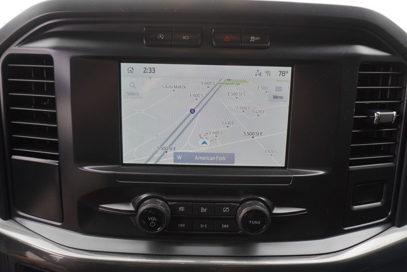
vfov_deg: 53.2
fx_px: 271
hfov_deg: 73.7
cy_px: 136
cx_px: 204
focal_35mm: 24
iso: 100
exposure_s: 1/60
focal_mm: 16
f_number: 4
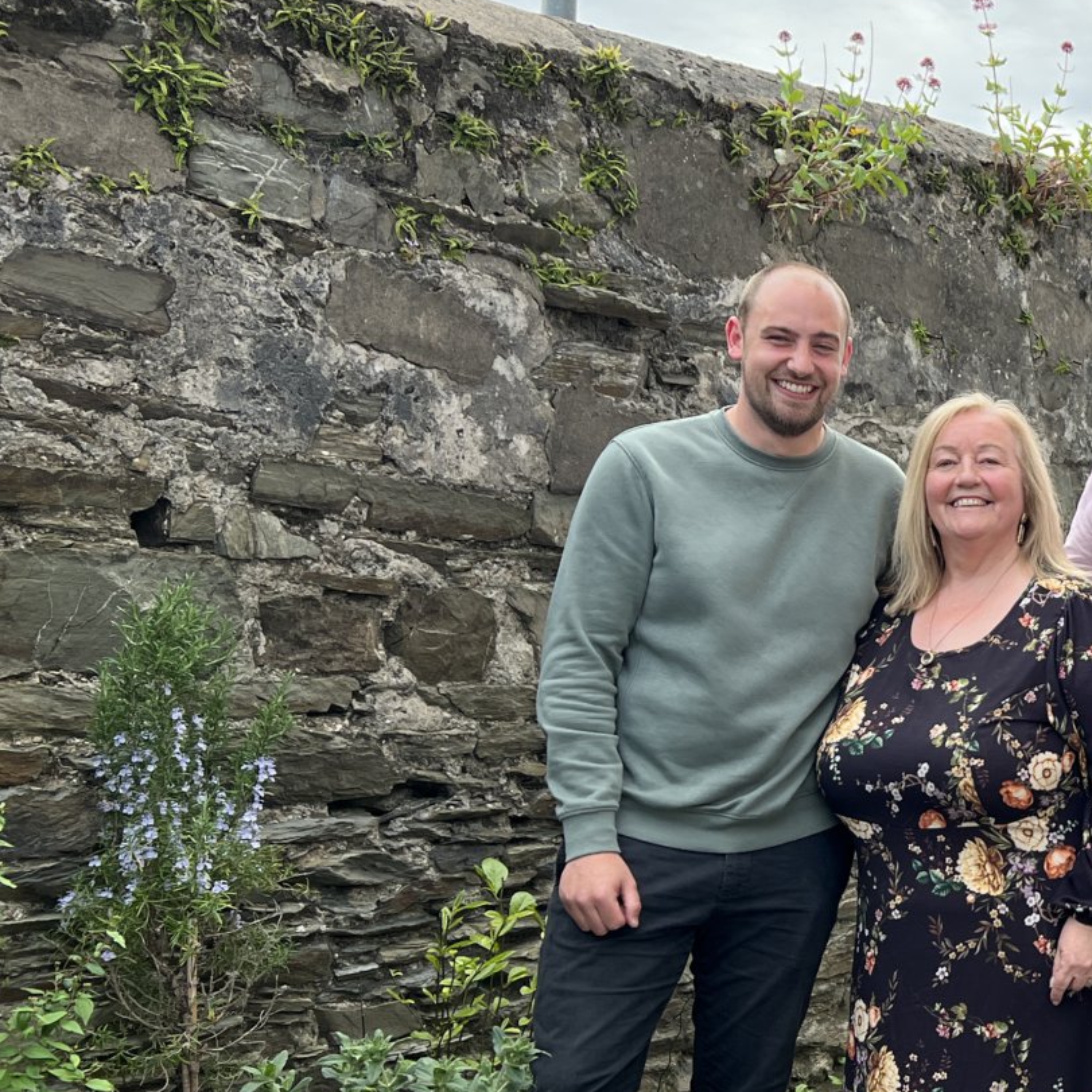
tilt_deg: +2.2
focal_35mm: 58
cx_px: 1270
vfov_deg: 29.5
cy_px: 607
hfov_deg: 26.6
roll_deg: -1.5
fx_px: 2070
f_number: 1.5
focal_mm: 5.7
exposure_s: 1/1048
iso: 50
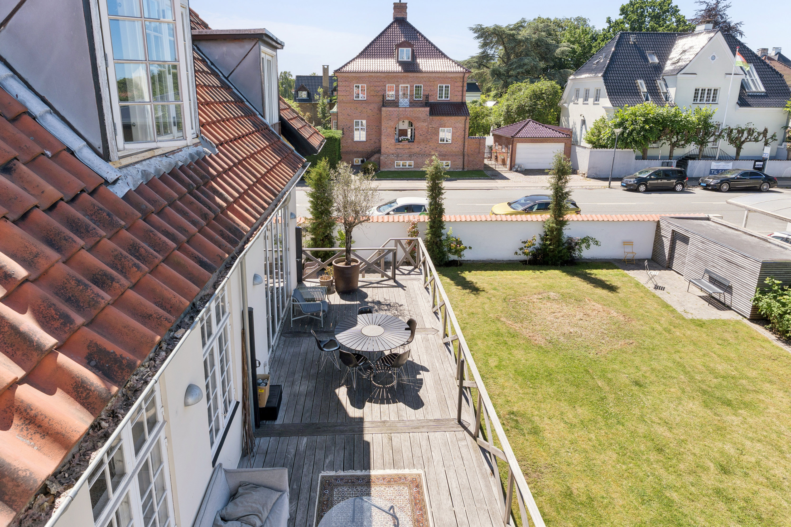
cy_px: 264
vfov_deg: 63.2
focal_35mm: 20
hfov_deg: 85.4
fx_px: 428
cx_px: 396
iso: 100
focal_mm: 13
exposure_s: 1/200
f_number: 7.1
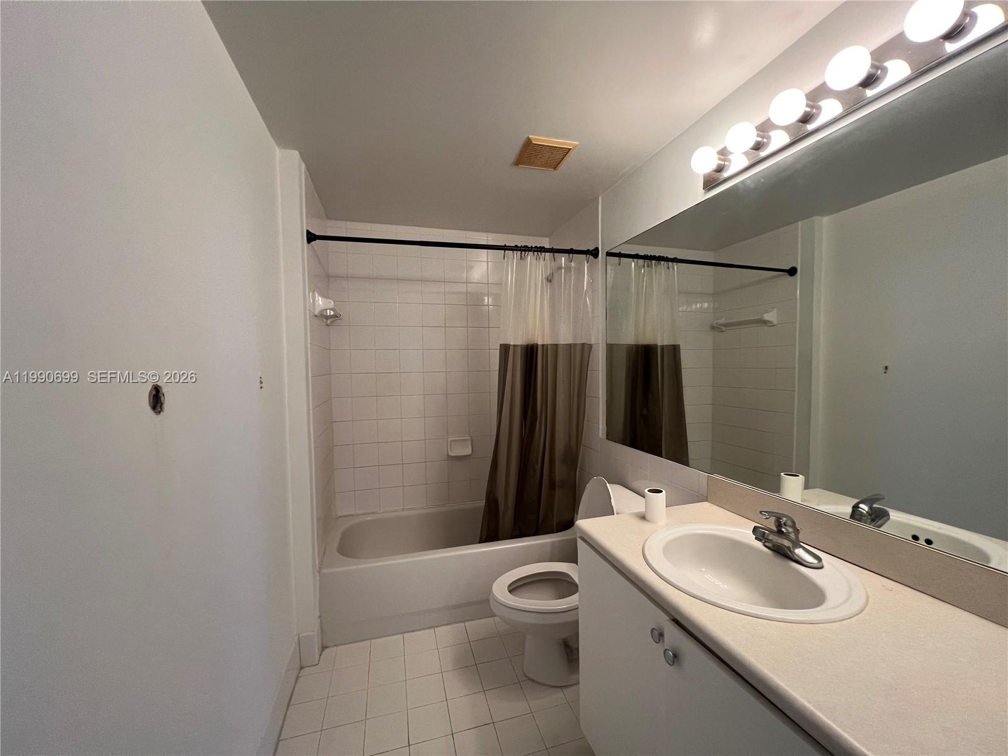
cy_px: 378
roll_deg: +0.3
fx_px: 379
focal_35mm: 13
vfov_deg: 89.9
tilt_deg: -2.6
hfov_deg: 106.2
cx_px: 504
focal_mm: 1.57
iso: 160
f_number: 1.8
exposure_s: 1/99
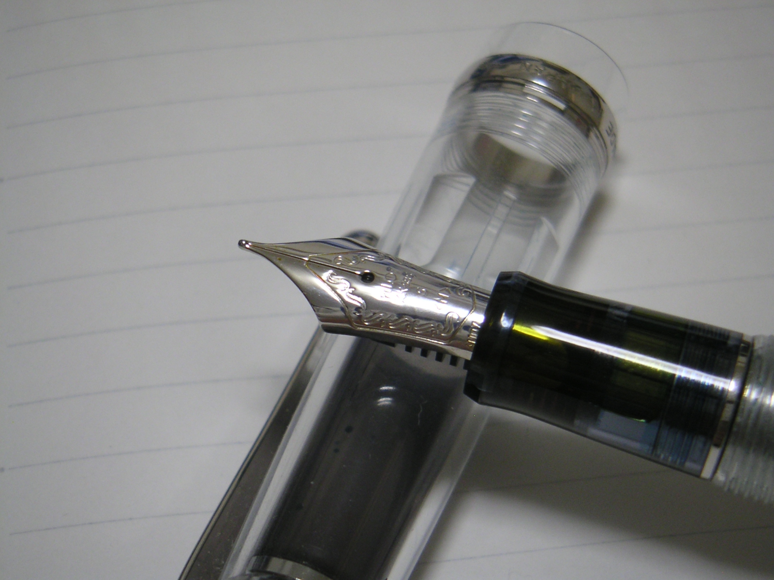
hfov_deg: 17.7
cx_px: 387
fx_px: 2482
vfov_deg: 13.3
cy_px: 290
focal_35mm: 111
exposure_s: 1/3
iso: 100
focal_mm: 14.4
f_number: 3.7
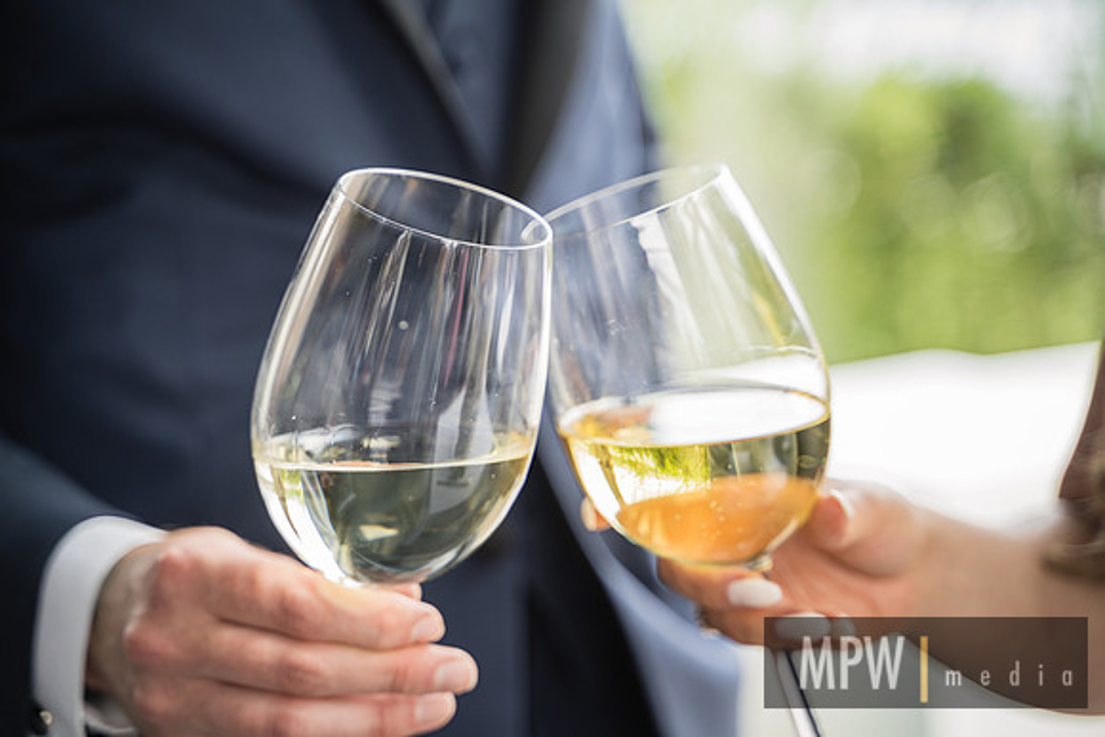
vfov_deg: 18.2
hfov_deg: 27.0
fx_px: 2303
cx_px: 552
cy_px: 368
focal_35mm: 75
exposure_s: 1/80
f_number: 2.8
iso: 160
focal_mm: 75
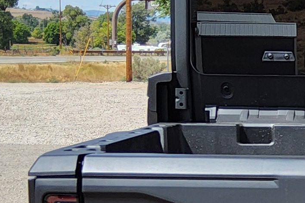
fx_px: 1279
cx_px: 474
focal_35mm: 151
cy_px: 259
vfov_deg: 9.0
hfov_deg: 12.8
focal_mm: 3.08
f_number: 2
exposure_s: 1/1027
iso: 32
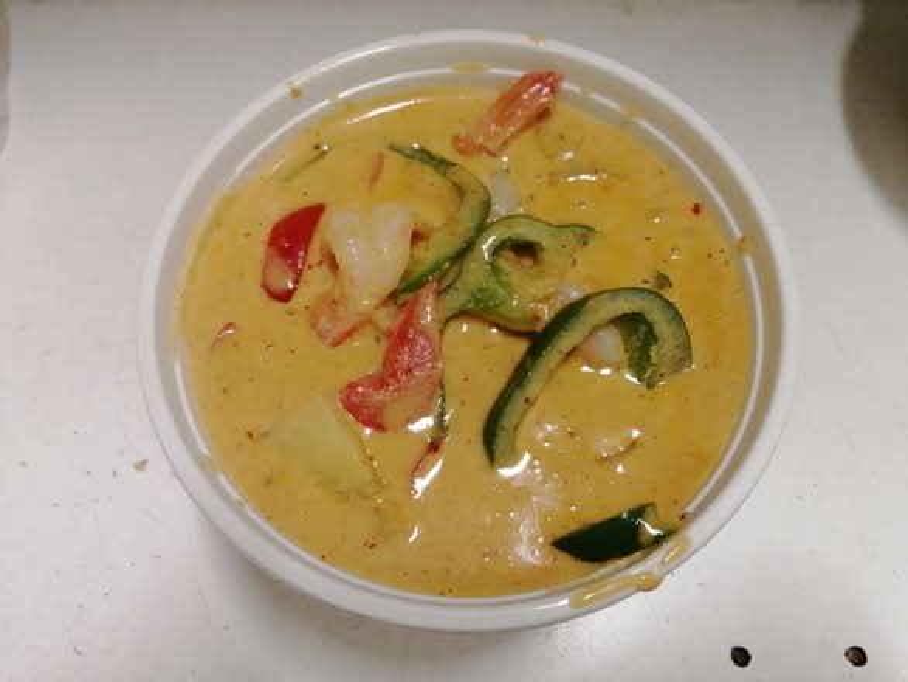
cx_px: 454
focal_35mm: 27
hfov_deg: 65.3
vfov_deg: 51.4
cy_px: 341
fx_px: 709
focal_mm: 3.62
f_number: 1.8
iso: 160
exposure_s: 1/30
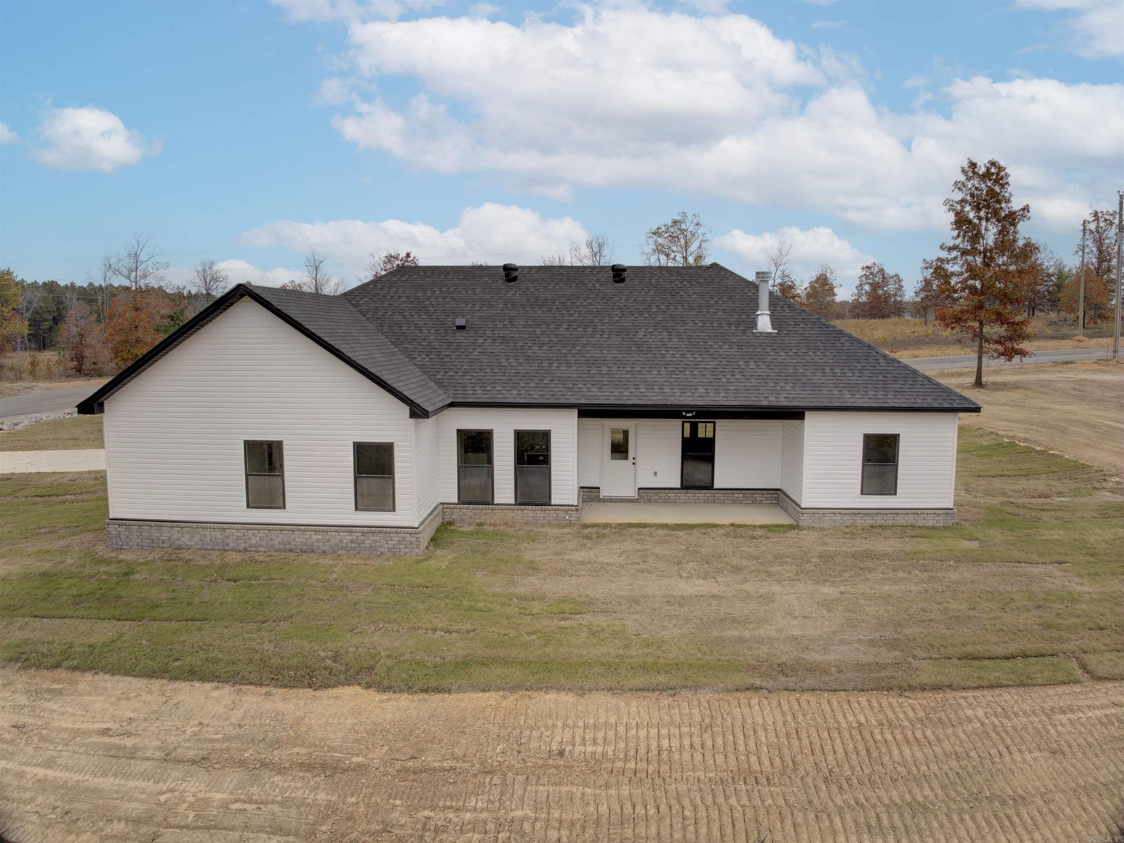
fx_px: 779
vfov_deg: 56.8
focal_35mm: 24
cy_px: 422
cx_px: 562
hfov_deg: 71.6
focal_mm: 12.3
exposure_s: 1/60
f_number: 5.6
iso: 100
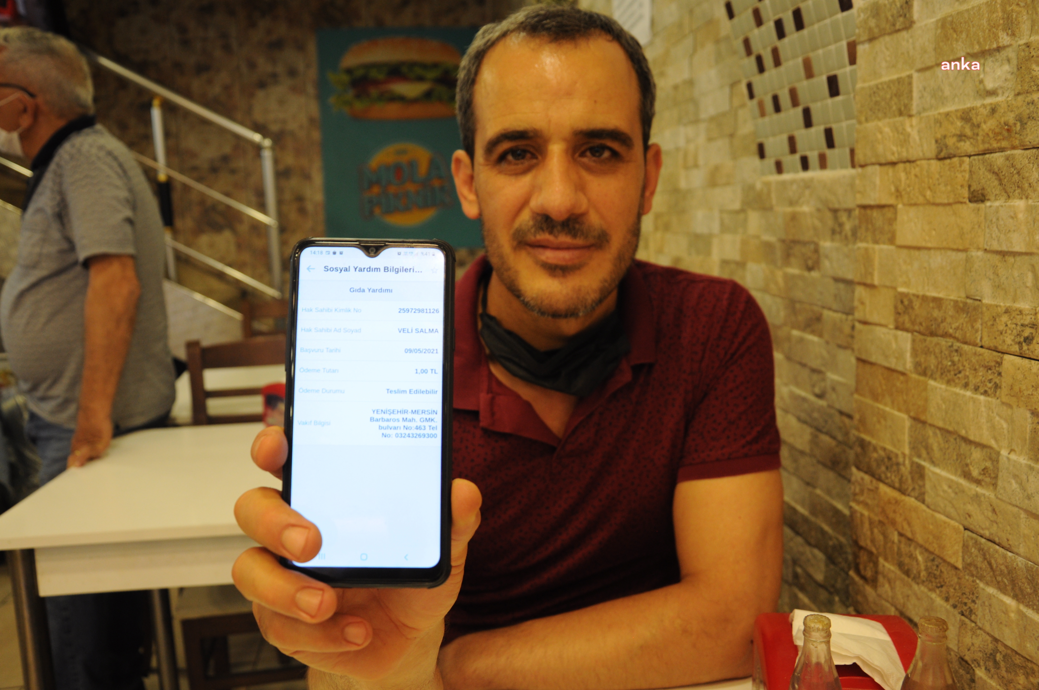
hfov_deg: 57.3
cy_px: 345
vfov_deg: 39.9
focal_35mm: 33
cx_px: 520
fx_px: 951
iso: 500
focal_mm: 22
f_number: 3.8
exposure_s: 1/50
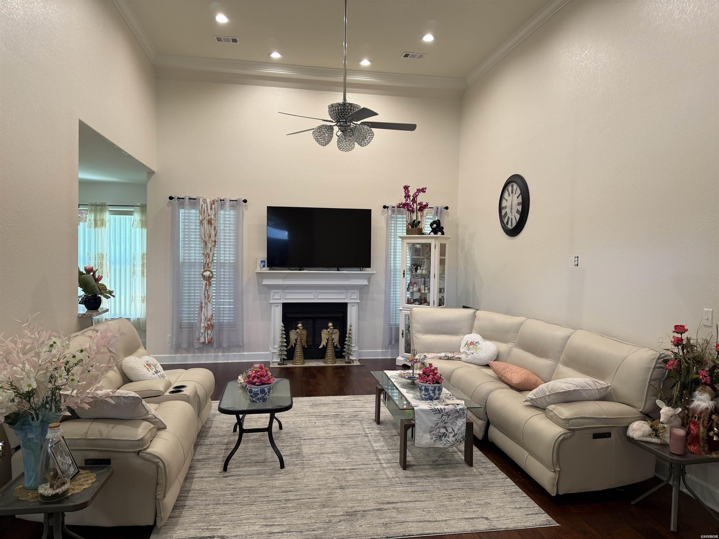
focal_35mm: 24
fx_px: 498
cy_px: 270
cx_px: 360
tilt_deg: -2.2
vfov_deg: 56.8
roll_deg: -1.2
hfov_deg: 71.6
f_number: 1.78
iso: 125
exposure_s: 1/60
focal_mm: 6.76
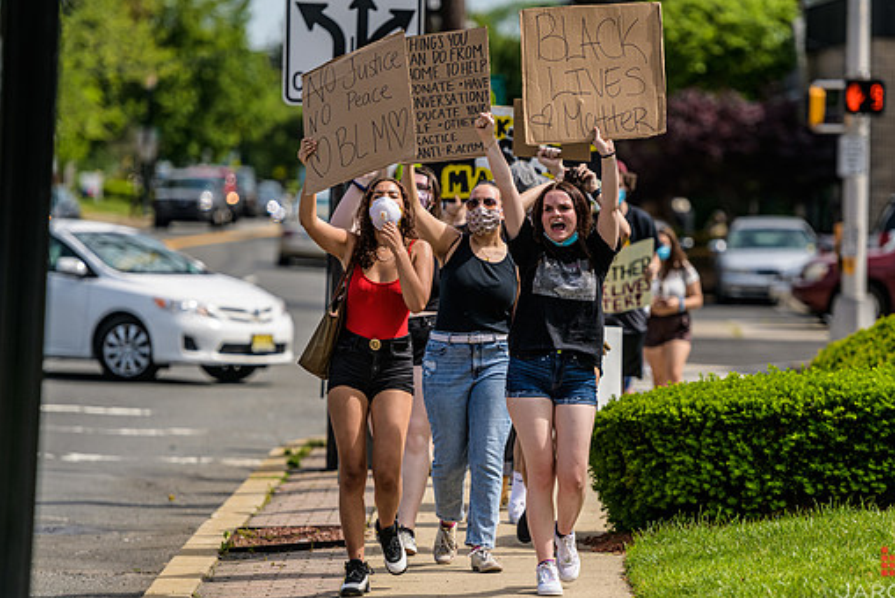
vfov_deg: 6.7
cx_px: 496
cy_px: 298
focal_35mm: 205
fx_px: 5099
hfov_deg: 10.0
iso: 200
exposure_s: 1/3200
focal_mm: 180
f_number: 3.2
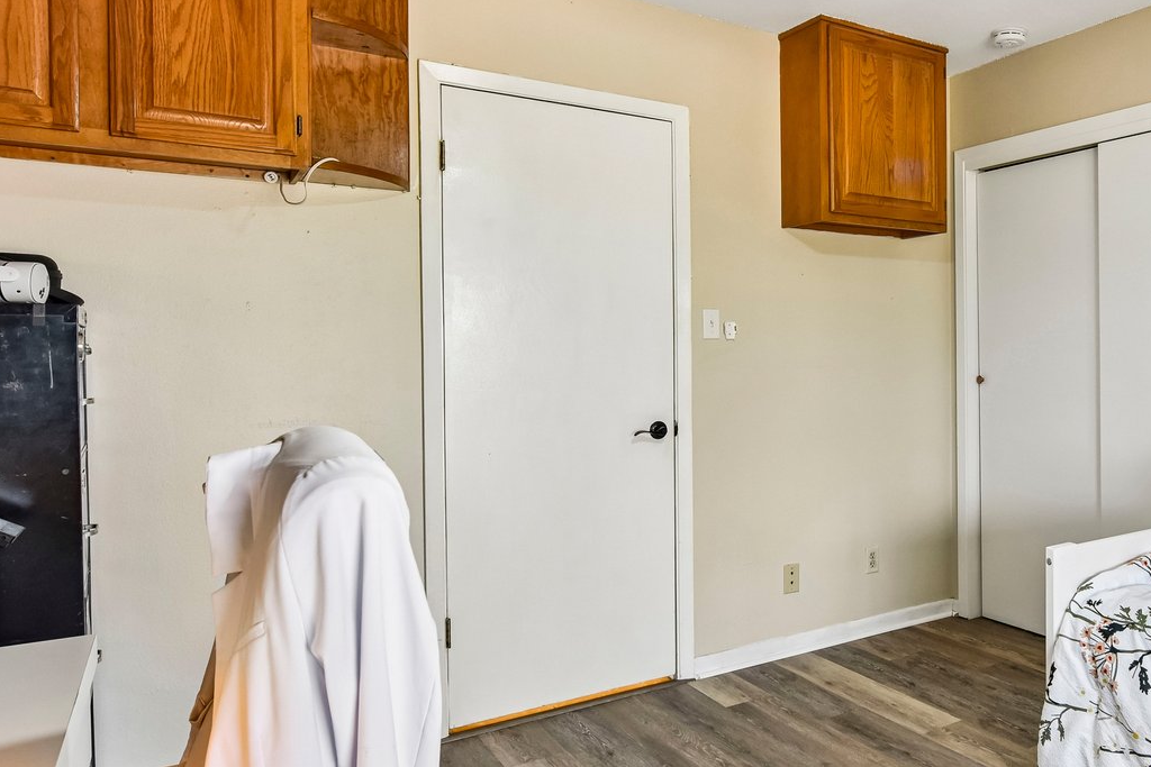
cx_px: 914
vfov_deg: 46.4
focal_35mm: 28
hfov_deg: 60.4
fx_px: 895
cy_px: 349
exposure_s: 1/15
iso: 360
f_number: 8
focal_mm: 14
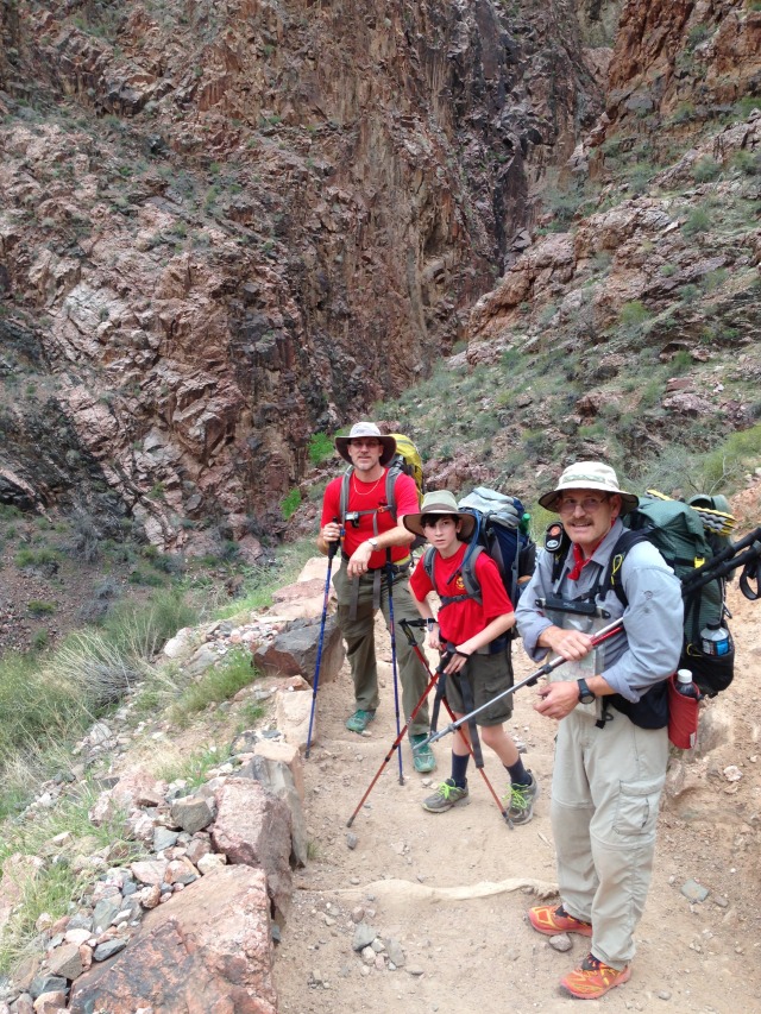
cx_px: 380
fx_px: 967
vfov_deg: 55.3
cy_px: 507
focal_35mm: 33
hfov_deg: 43.0
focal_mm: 4.12
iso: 50
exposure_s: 1/160
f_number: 2.4
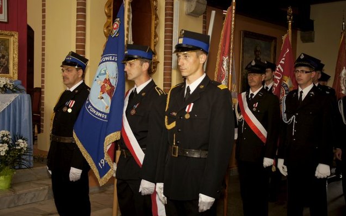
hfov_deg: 45.3
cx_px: 176
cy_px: 101
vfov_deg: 29.2
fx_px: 415
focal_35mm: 44
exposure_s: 1/60
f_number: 3.2
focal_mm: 28
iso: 100
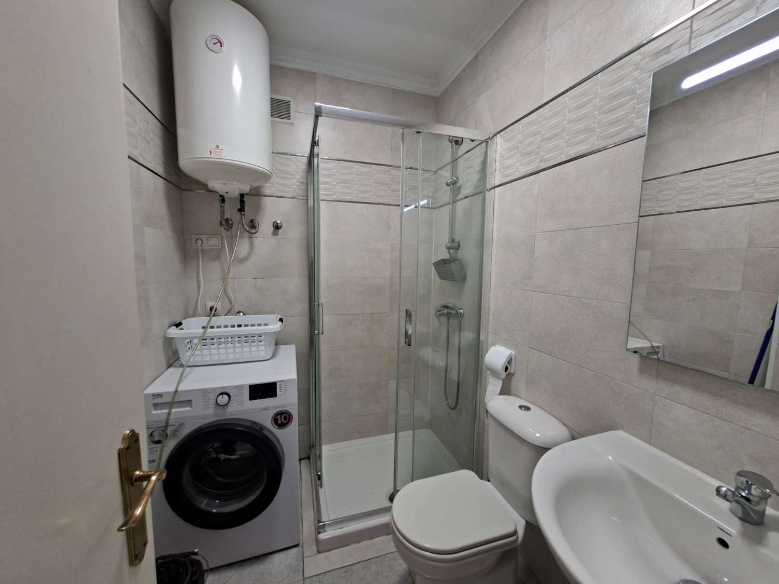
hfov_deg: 106.2
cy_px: 292
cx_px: 390
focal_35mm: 13
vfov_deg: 89.9
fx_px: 293
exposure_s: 1/50
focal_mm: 1.74
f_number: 2.2
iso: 80
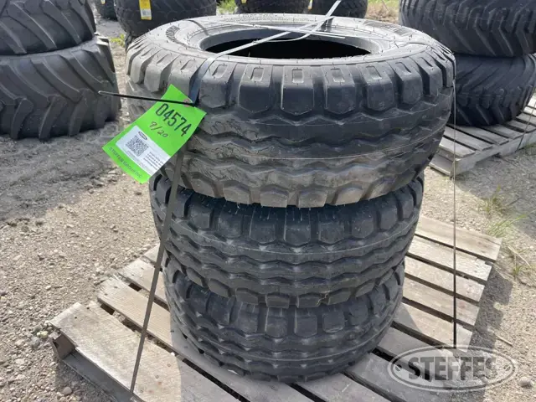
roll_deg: +2.0
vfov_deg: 53.1
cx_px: 268
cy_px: 201
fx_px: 403
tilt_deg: -32.1
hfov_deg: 67.3
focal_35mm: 26
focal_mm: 5.1
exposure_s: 1/1370
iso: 32
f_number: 1.6
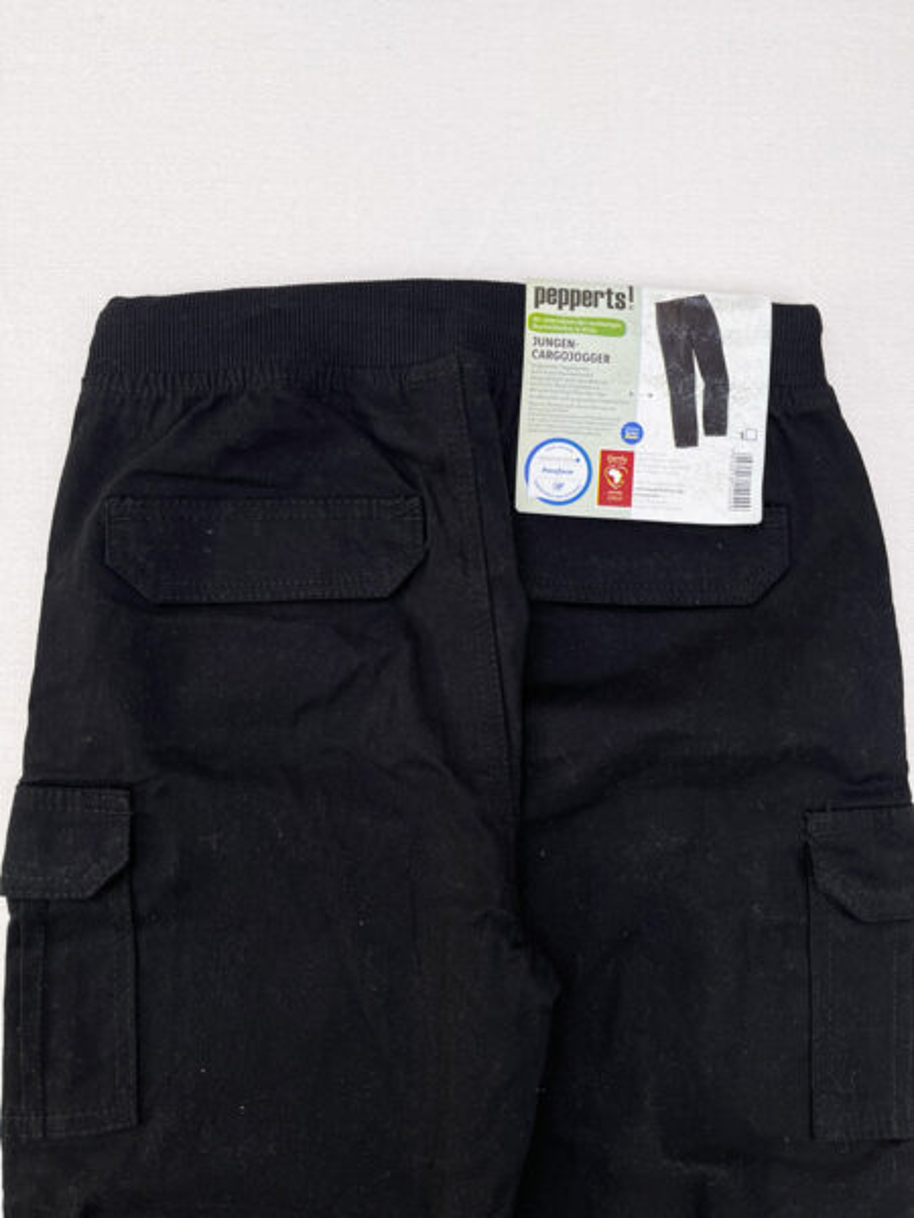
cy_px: 609
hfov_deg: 54.9
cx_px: 457
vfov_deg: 69.4
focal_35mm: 25
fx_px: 880
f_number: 1.6
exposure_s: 1/121
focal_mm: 5.1
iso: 32
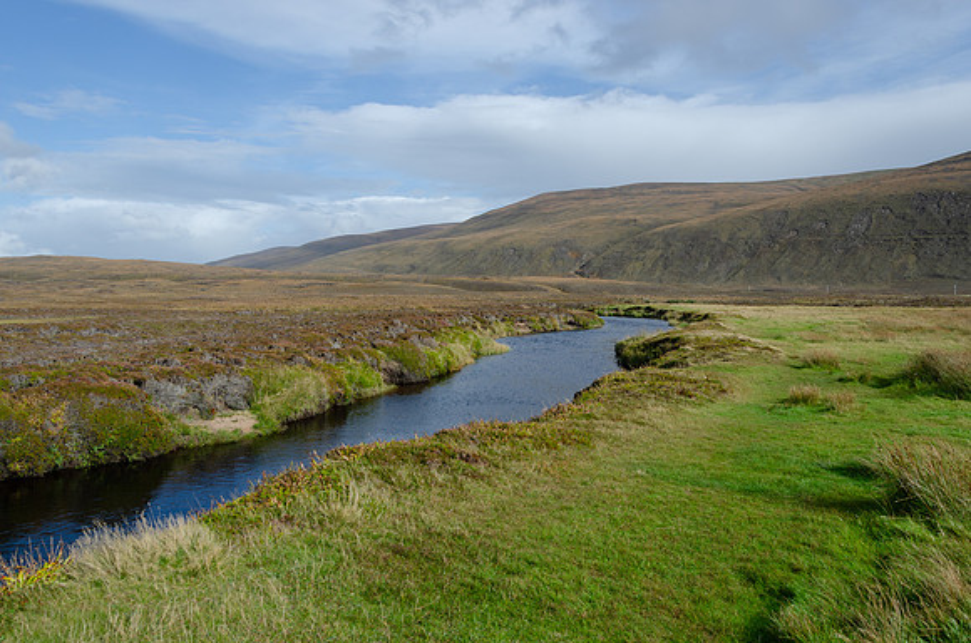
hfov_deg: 67.5
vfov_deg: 47.7
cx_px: 486
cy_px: 322
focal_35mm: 27
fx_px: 727
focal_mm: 18
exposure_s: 1/320
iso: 100
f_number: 7.1
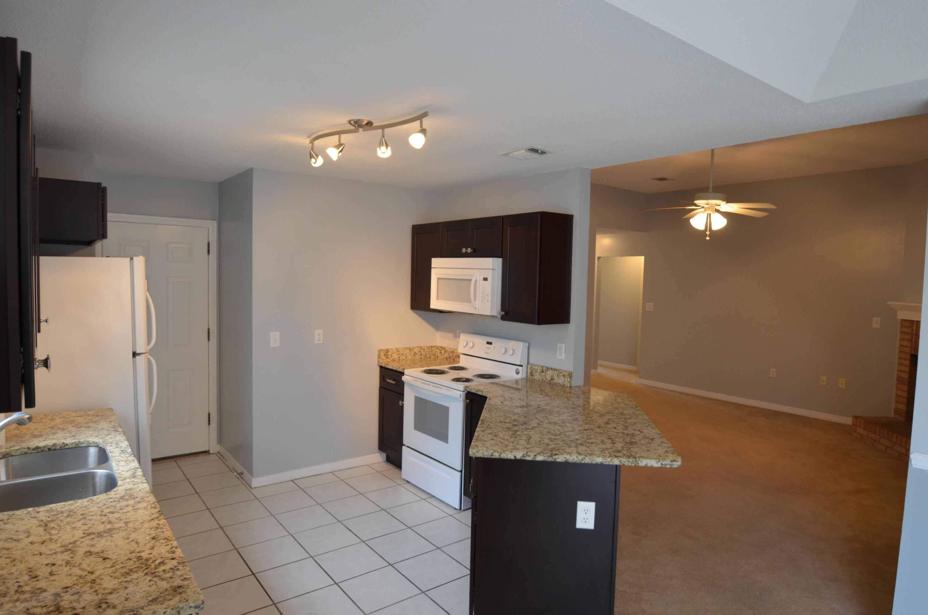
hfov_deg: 81.3
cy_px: 308
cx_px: 464
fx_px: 540
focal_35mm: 21
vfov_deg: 59.3
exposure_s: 1/60
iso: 500
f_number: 4
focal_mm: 14
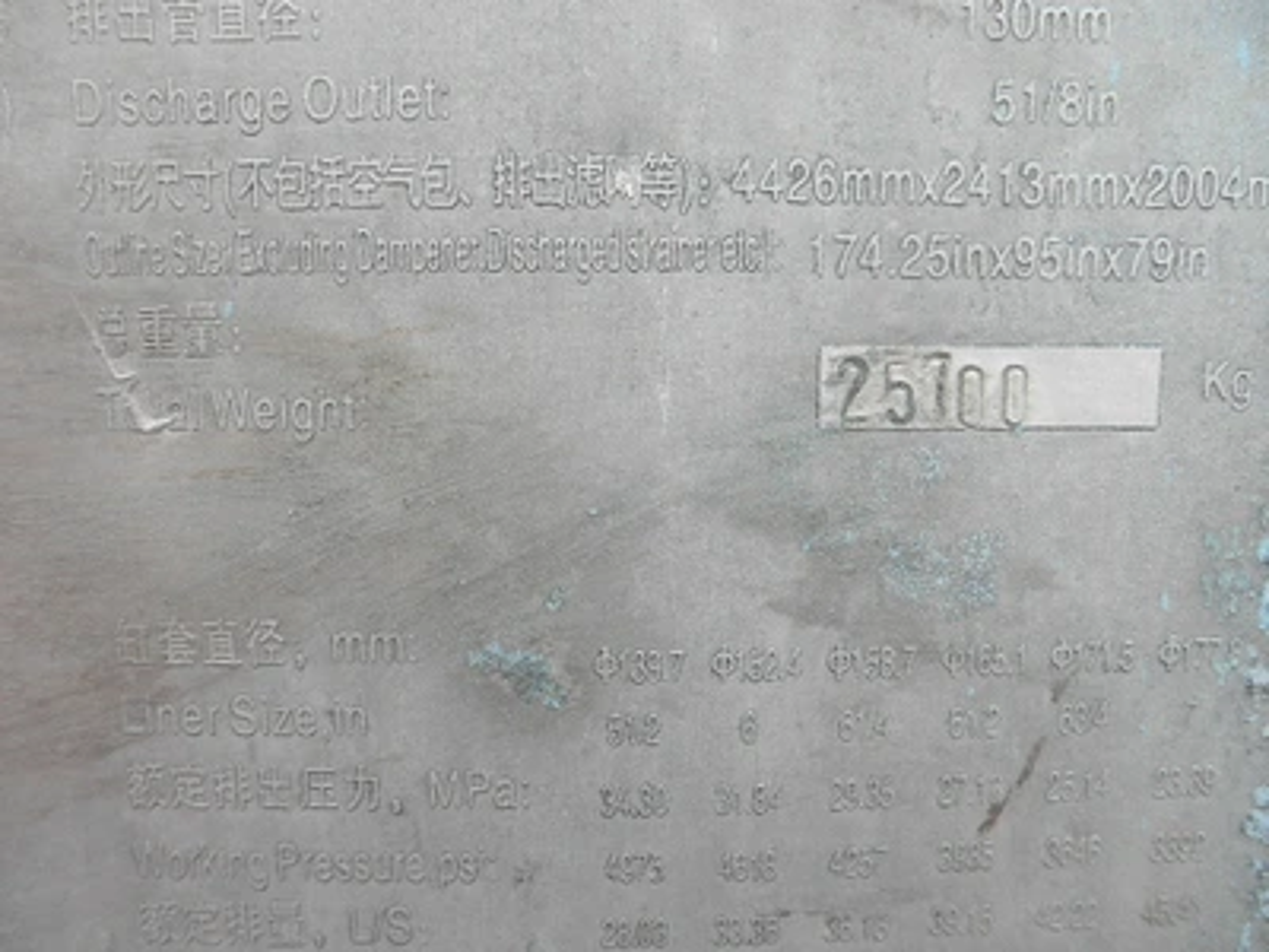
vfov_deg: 49.7
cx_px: 634
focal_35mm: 28
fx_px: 1026
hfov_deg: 63.4
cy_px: 476
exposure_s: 1/100
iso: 64
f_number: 3
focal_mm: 5
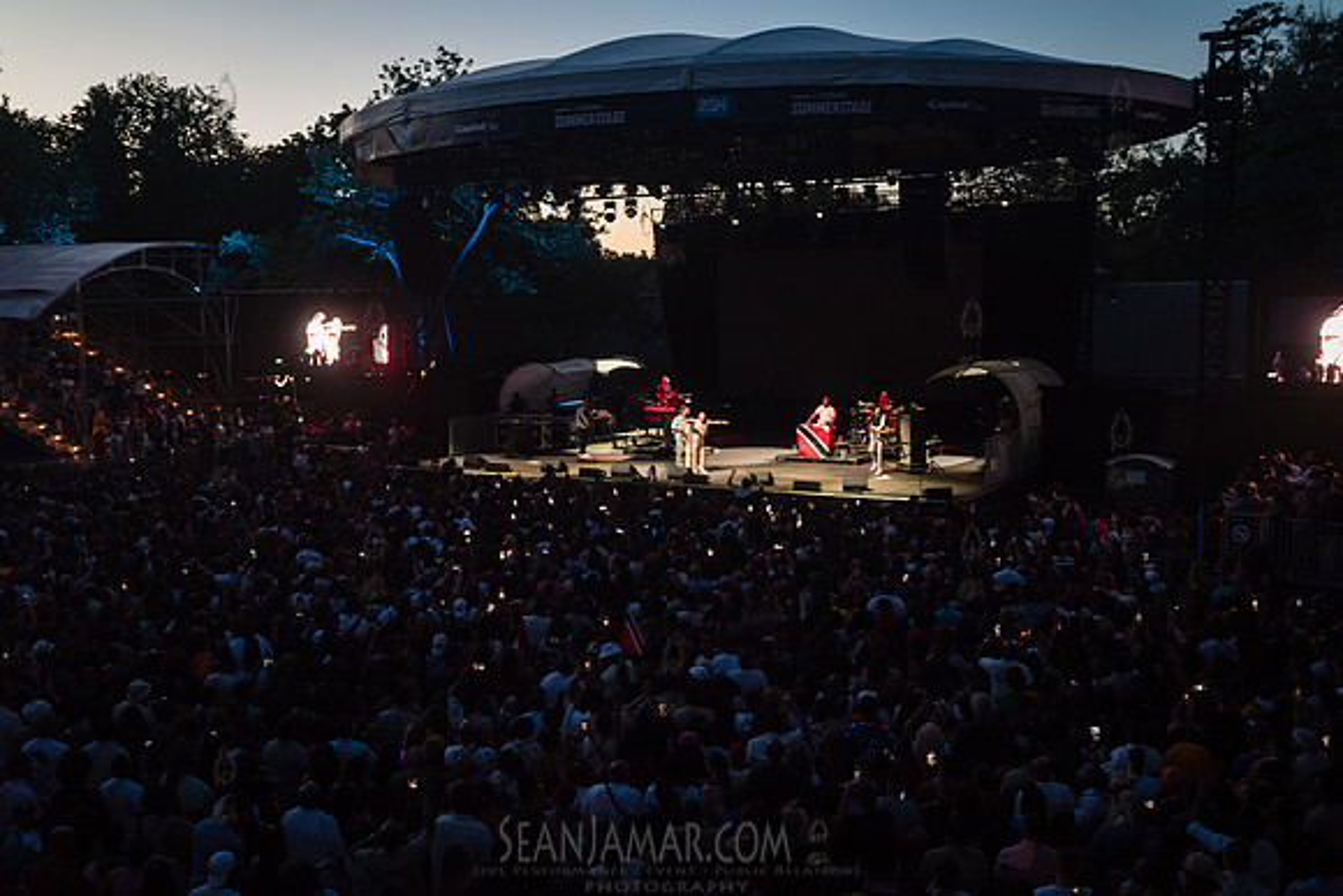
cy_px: 448
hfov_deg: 54.4
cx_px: 672
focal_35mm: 35
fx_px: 1306
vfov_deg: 37.9
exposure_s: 1/160
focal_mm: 35
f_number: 3.5
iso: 3200
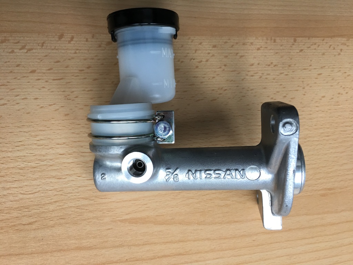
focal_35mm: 29
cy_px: 132
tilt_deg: -67.9
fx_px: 296
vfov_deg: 48.2
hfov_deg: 61.7
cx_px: 176
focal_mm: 4.15
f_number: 2.2
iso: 50
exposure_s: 1/33
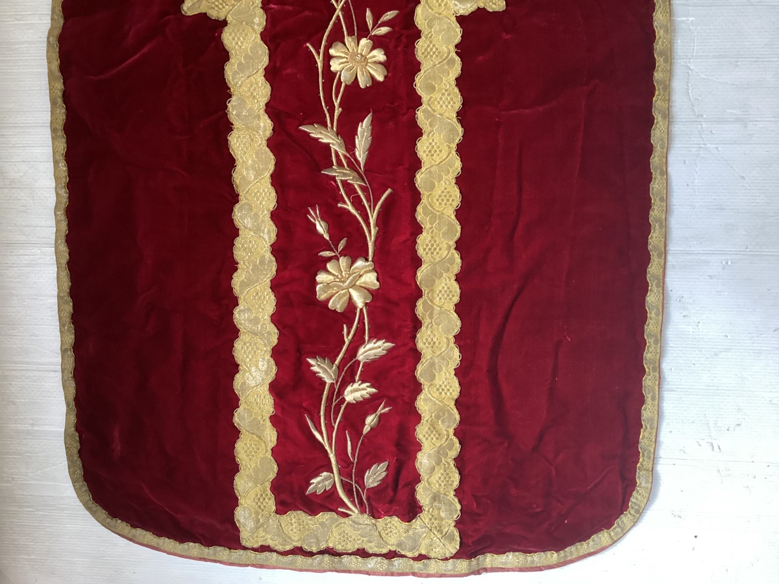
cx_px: 390
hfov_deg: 58.4
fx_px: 698
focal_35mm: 31
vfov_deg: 45.4
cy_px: 292
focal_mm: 3.3
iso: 400
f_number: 2.4
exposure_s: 1/30
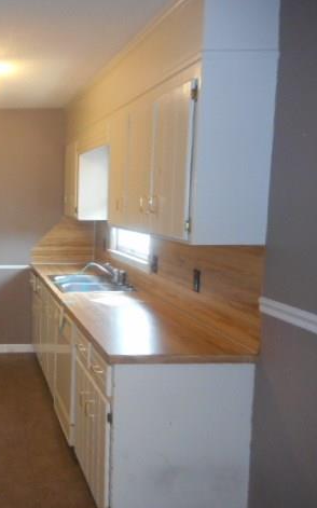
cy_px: 258
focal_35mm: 36
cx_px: -27
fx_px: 498
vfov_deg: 54.0
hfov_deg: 31.5
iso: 320
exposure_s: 1/25
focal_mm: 4.5
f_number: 3.7
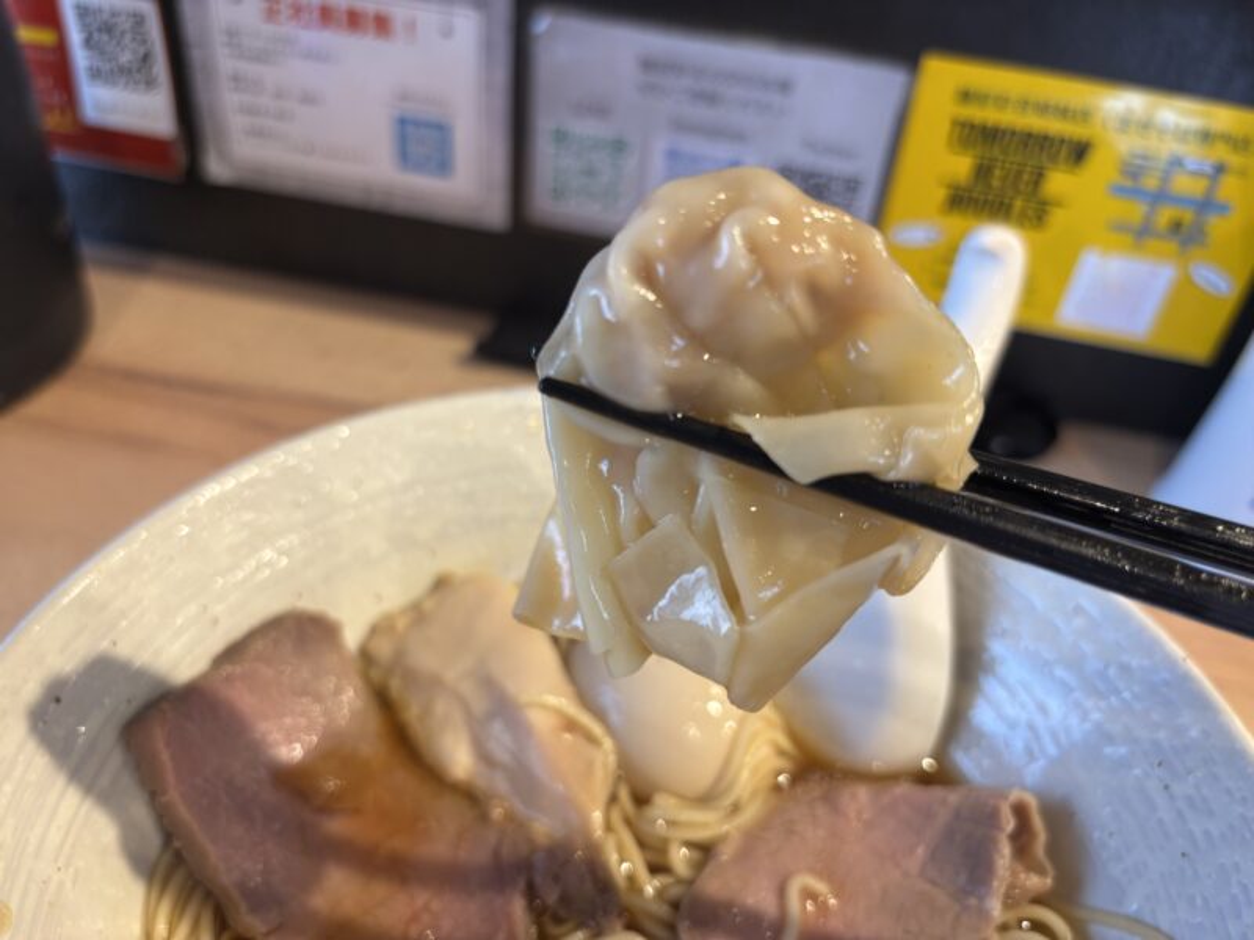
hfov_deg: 67.3
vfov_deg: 53.1
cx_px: 627
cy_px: 470
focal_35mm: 26
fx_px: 942
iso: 80
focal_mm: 5.96
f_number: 1.6
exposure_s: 1/50
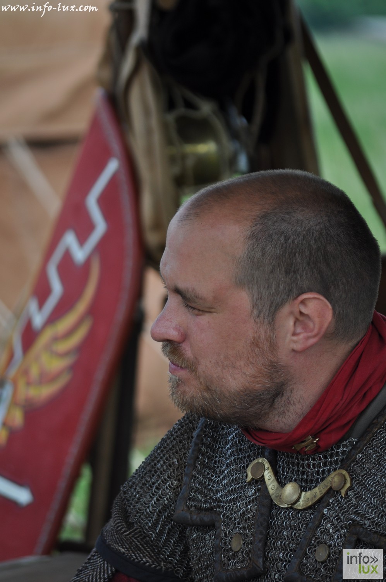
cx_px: 193
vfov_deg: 6.9
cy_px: 291
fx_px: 4837
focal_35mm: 300
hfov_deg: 4.6
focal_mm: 200
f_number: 5.6
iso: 220
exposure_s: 1/500
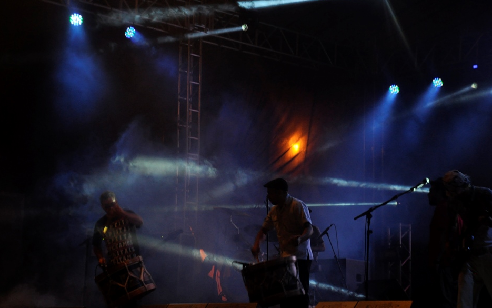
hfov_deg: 23.3
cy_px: 152
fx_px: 1194
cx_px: 245
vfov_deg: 14.7
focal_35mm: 89
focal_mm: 58
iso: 1000
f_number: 5
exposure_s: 1/20
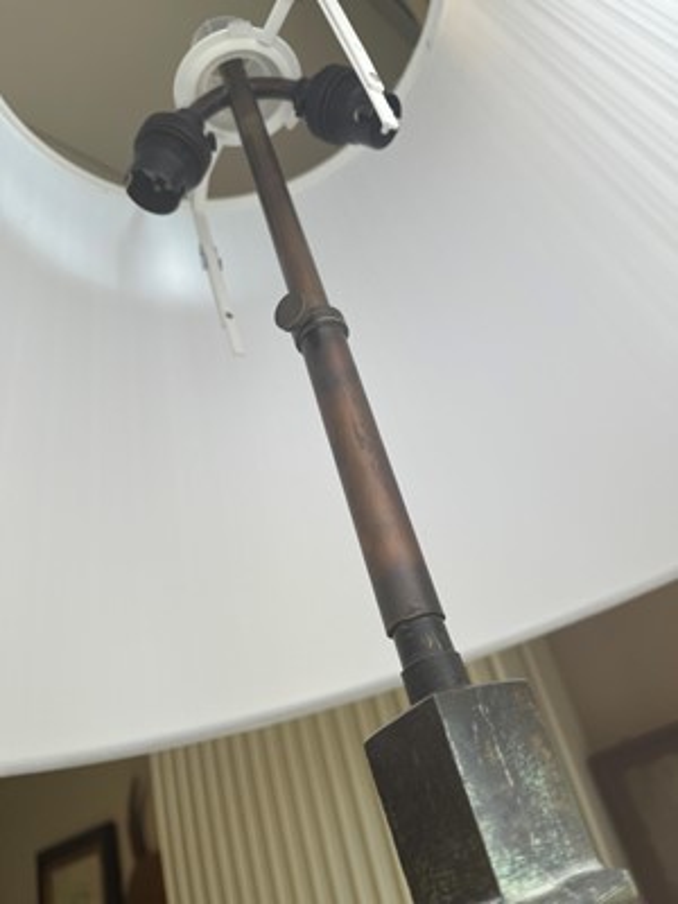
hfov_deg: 53.1
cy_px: 452
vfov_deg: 67.3
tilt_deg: +28.3
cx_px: 339
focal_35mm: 26
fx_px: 679
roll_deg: +17.6
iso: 32
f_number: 1.6
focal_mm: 5.1
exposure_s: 1/143
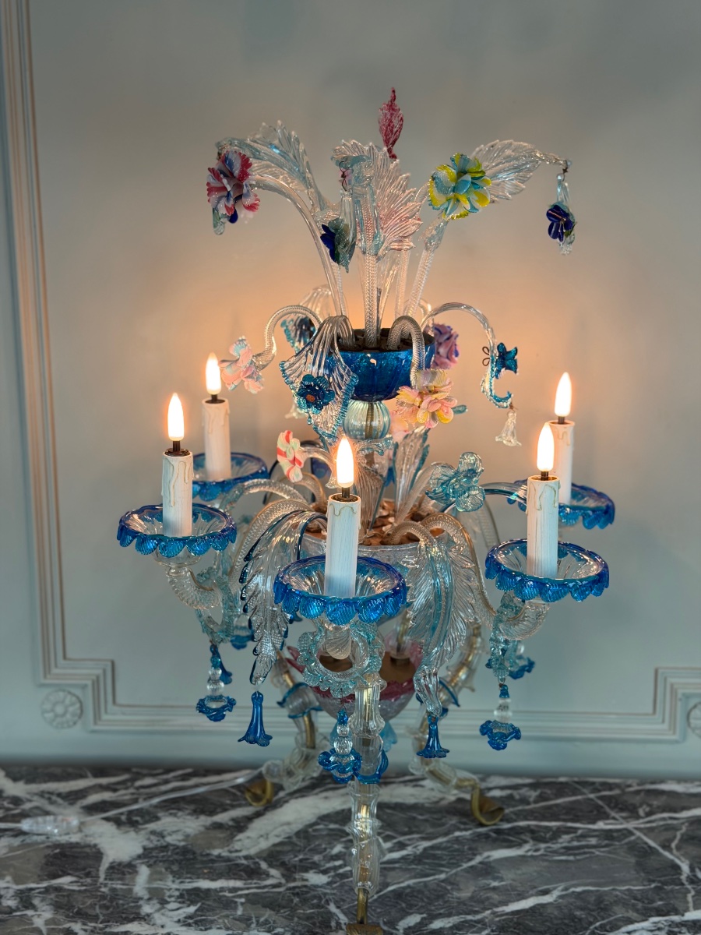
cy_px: 468
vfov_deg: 39.7
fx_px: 1296
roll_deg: +0.0
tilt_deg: -11.2
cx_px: 350
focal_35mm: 48
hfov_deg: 30.3
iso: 100
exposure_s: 1/100
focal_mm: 6.76
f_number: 1.78
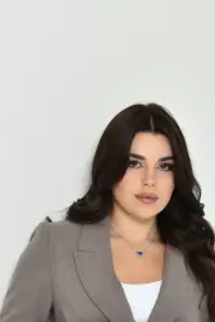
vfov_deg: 16.1
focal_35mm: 125
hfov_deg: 10.9
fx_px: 1121
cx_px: 160
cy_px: 296
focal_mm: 35
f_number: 4
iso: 125
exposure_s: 1/200
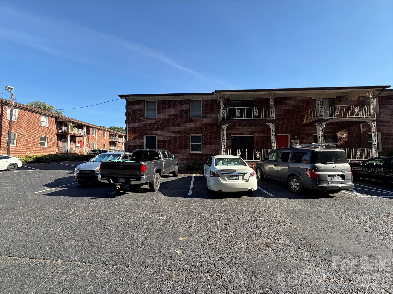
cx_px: 196
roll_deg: +0.6
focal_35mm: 14
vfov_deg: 85.7
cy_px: 147
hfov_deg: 102.1
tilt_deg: +4.3
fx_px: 159
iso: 40
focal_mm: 2.22
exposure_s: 1/644
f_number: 2.2
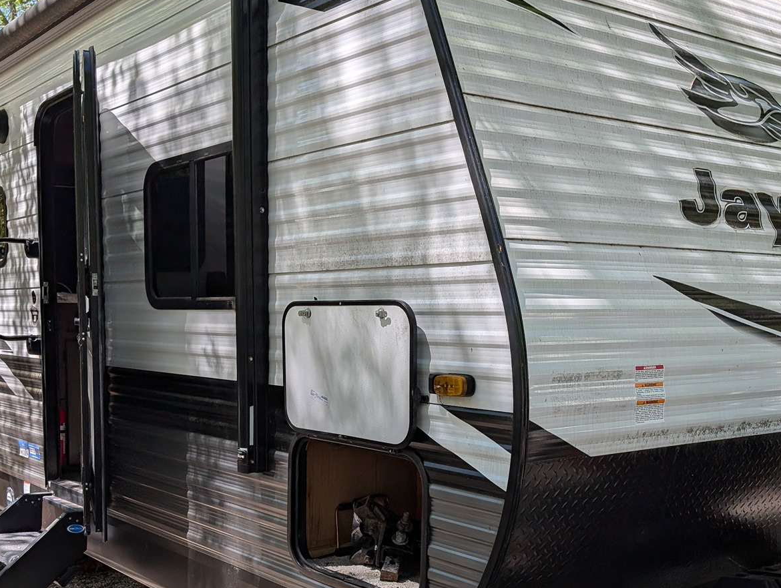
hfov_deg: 44.7
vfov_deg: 34.1
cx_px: 350
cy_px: 392
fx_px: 949
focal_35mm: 42
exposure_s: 1/661
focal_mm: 6.9
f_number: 1.68
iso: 19
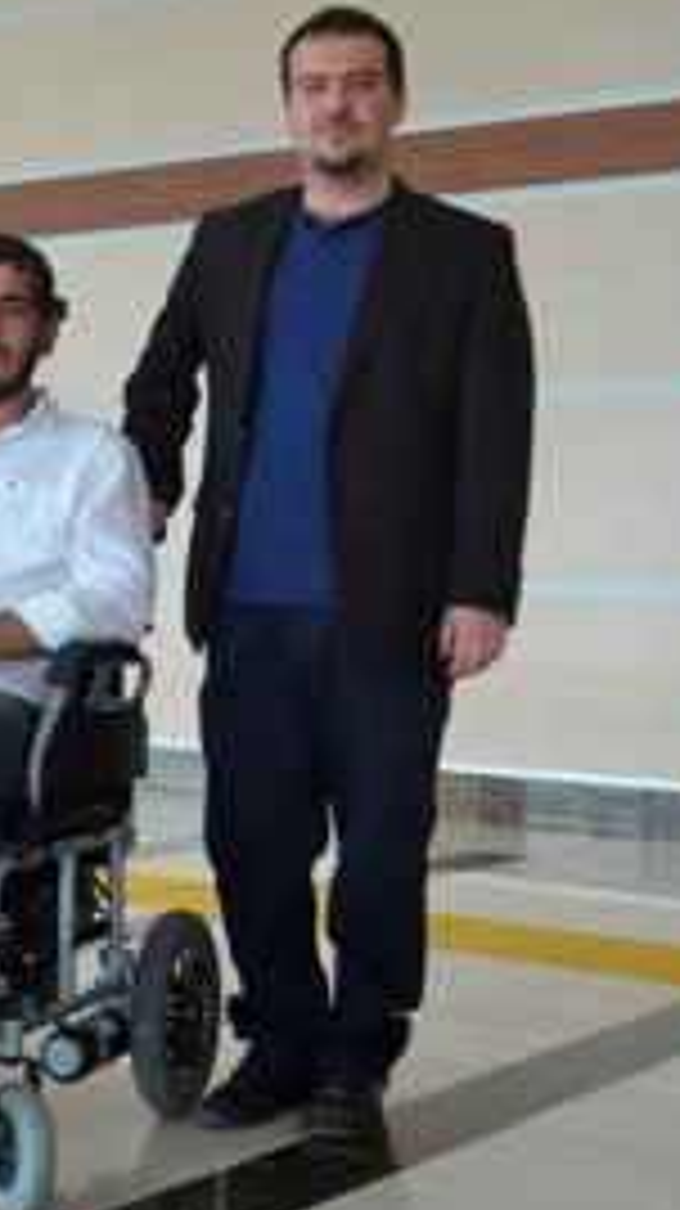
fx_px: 2183
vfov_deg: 31.0
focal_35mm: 68
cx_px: 95
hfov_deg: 17.5
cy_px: 578
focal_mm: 26
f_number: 4.5
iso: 400
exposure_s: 1/80
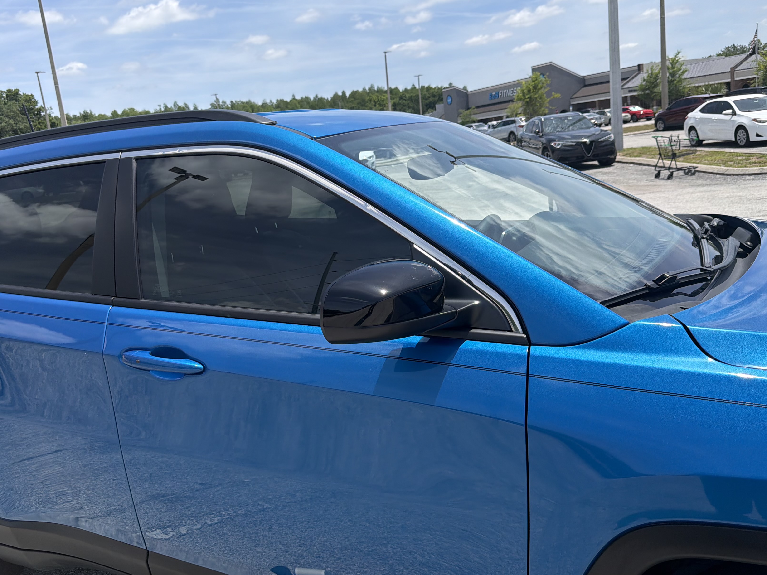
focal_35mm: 30
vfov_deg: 46.8
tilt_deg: -9.8
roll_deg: +7.2
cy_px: 271
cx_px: 339
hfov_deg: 59.8
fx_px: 665
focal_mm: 6.76
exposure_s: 1/4405
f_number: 1.78
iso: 80
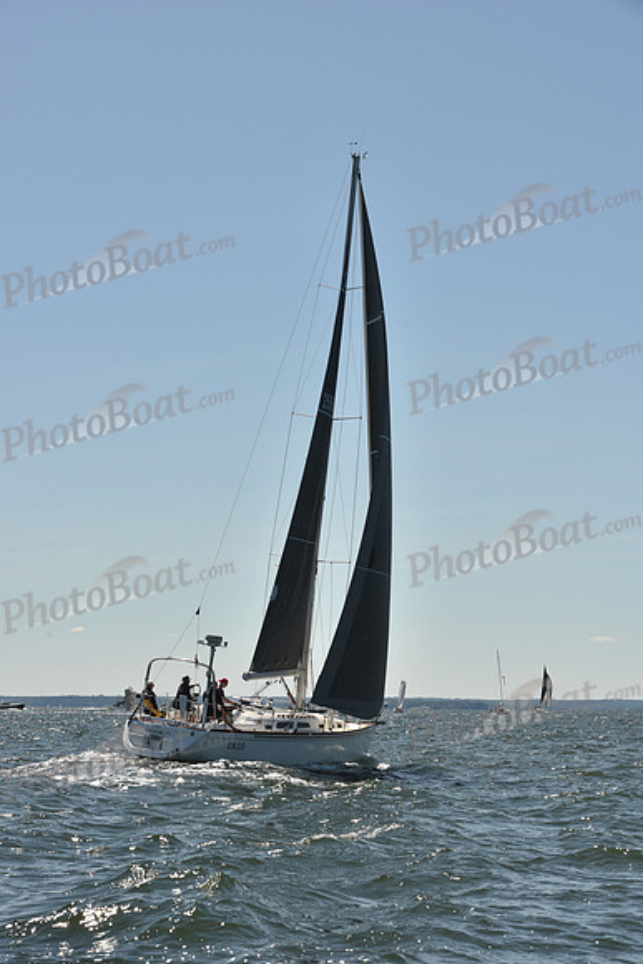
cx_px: 322
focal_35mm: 70
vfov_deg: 28.8
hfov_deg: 19.5
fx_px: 1874
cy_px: 482
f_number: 10
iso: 250
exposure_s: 1/1000
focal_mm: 70
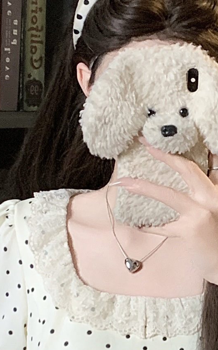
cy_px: 291
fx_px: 1018
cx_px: 184
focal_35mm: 107
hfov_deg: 12.2
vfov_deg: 19.2
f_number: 1.8
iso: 320
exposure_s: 1/60
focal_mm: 4.25
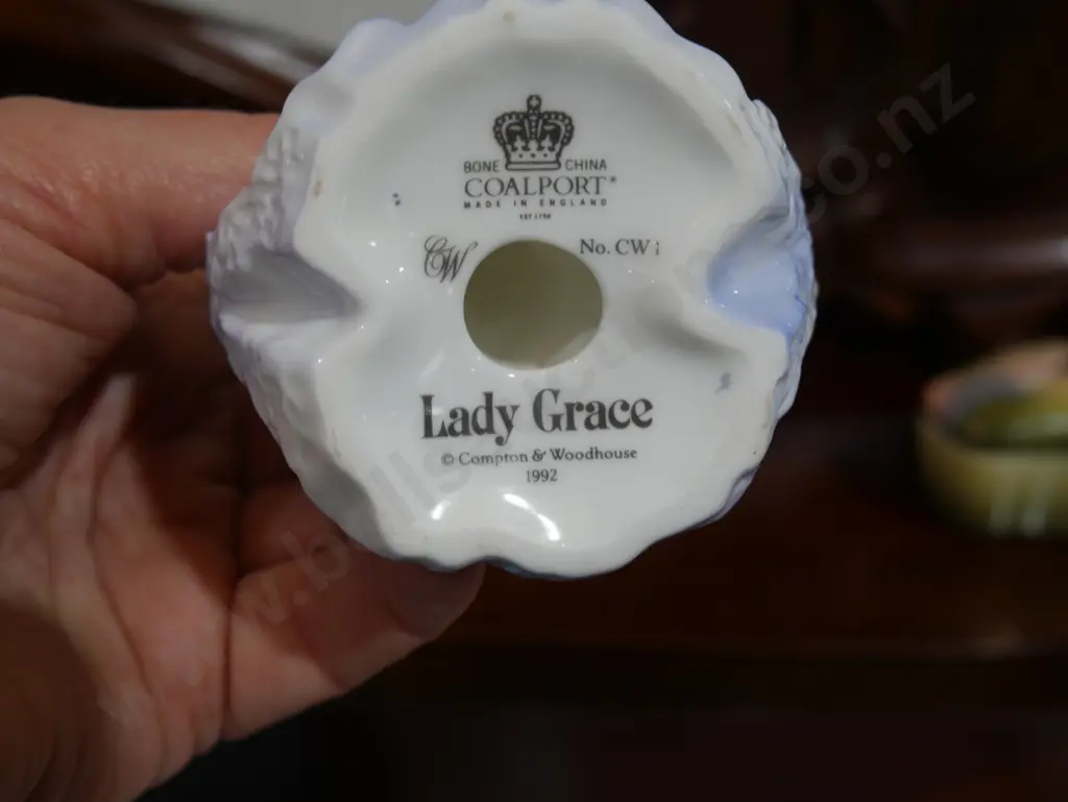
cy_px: 401
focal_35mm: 42
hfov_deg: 44.8
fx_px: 1296
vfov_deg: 34.4
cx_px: 534
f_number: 4.6
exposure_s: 1/60
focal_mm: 21
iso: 250
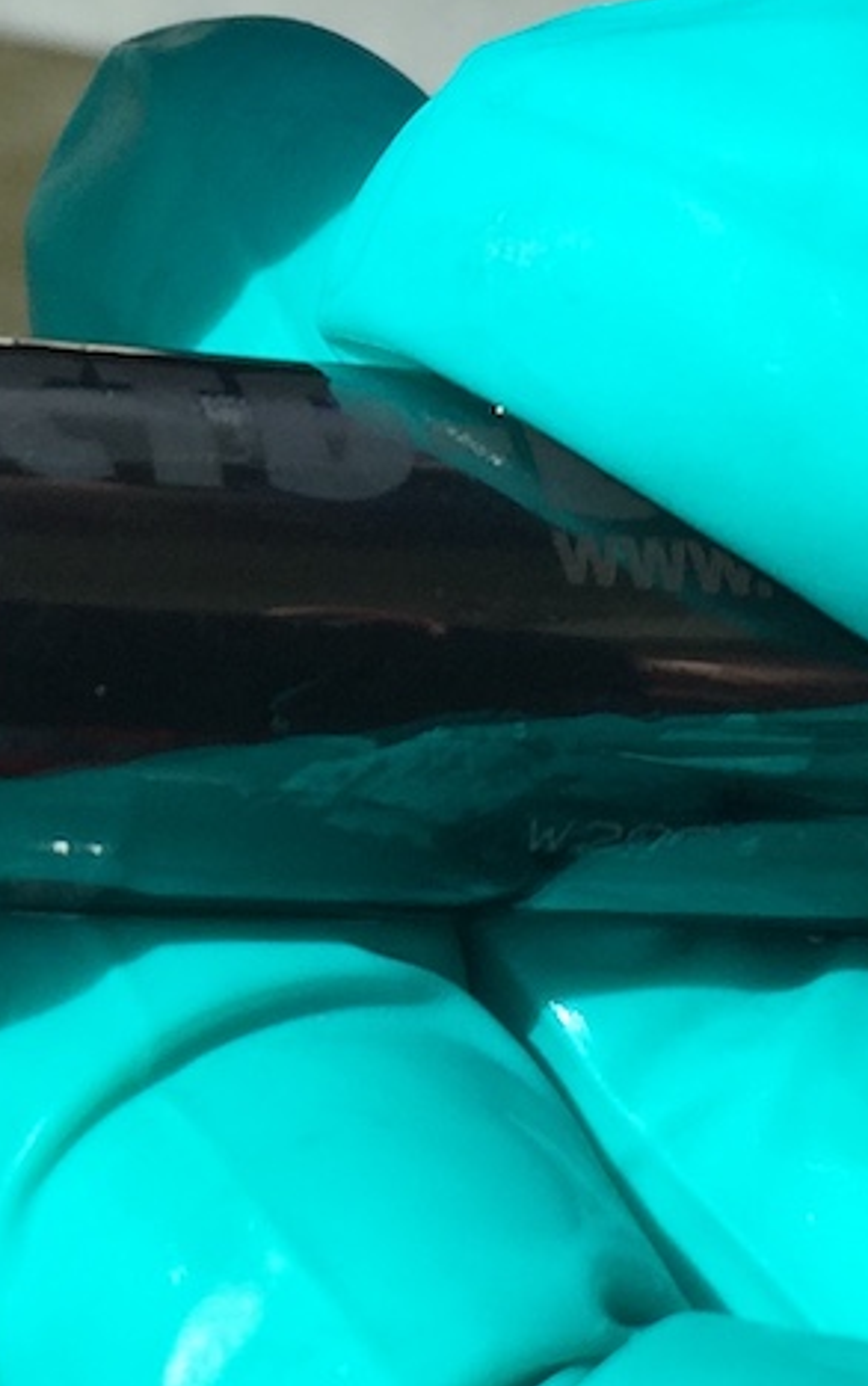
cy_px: 320
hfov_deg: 12.2
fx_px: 3969
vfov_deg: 19.6
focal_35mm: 105
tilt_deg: -34.1
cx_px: -178
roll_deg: -4.9
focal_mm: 4.15
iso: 32
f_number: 2.2
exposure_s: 1/1099
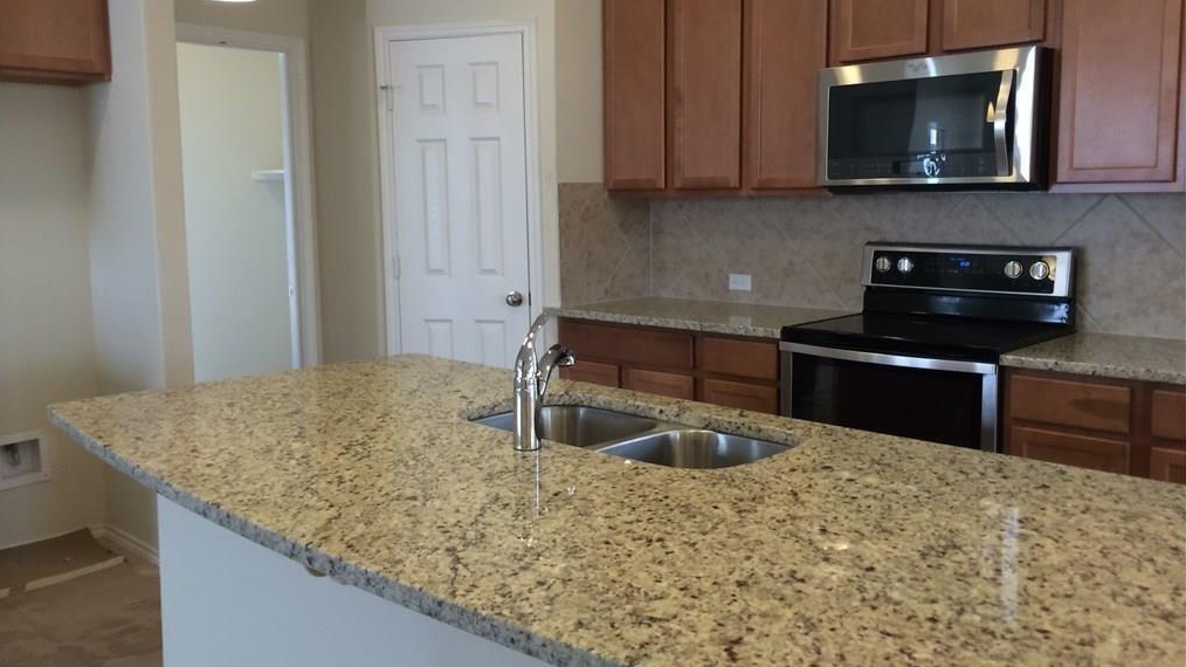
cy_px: 296
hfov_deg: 59.5
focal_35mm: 33
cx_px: 588
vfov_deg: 35.6
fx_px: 1038
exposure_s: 1/30
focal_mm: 4.12
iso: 50
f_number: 2.2
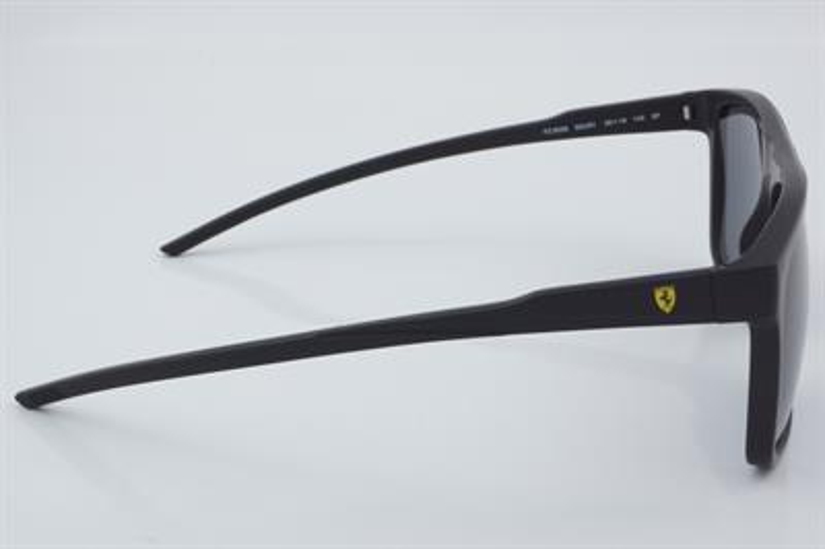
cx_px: 412
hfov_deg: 29.9
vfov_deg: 20.1
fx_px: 1546
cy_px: 274
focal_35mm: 68
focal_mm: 45
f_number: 32
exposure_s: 1/4
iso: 100
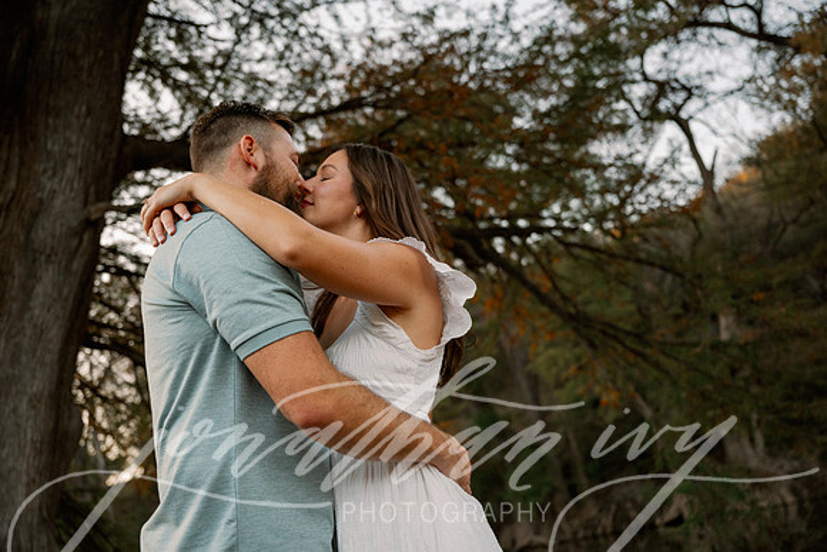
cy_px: 276
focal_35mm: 32
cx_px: 414
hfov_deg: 58.0
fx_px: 747
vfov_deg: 40.6
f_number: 2.8
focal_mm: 32.5
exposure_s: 1/125
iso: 200
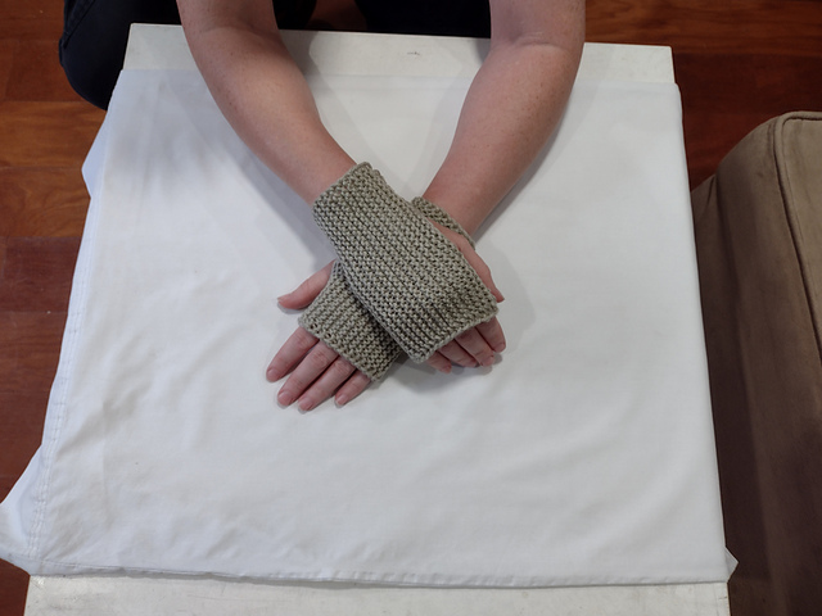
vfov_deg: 51.4
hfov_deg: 65.3
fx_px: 641
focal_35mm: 27
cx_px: 411
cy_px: 308
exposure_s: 1/50
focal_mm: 4.71
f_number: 1.7
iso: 233
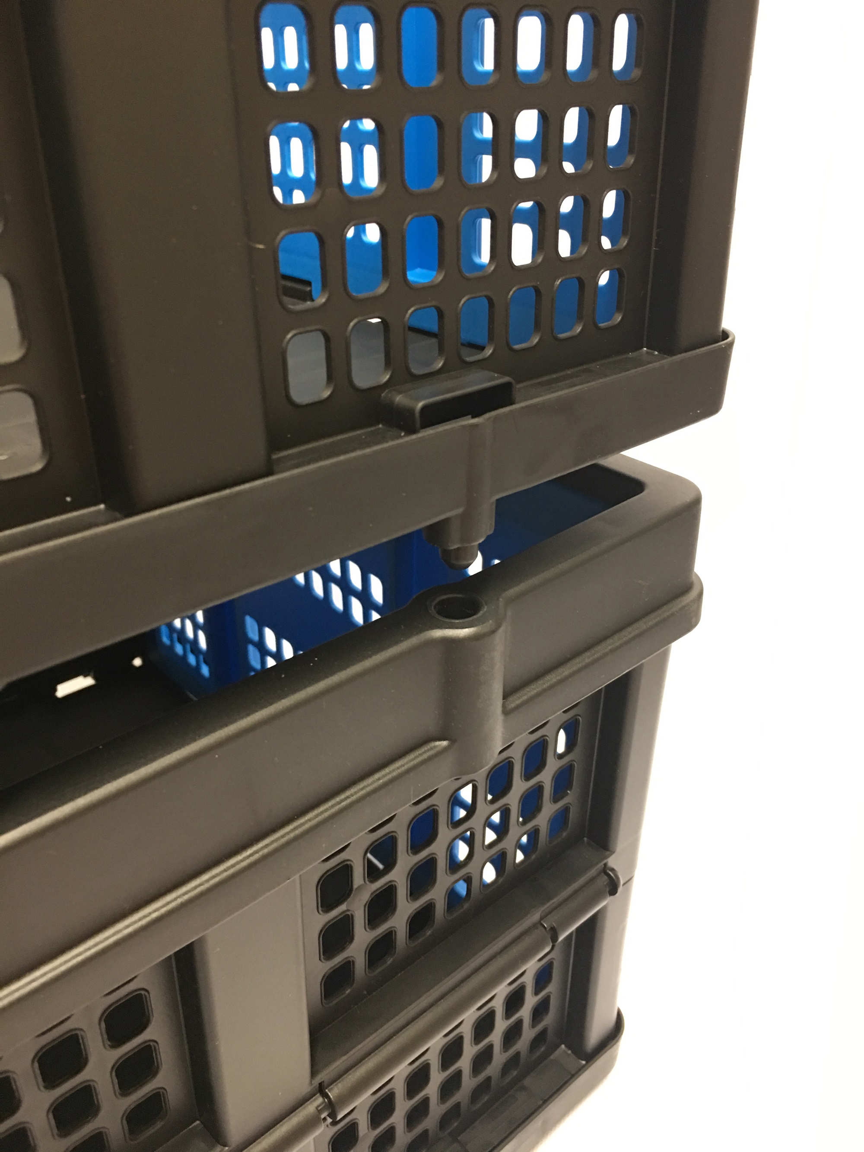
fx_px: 965
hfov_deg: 48.2
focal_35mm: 29
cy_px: 576
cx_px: 432
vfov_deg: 61.7
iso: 80
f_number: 2.2
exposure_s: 1/10
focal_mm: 4.15
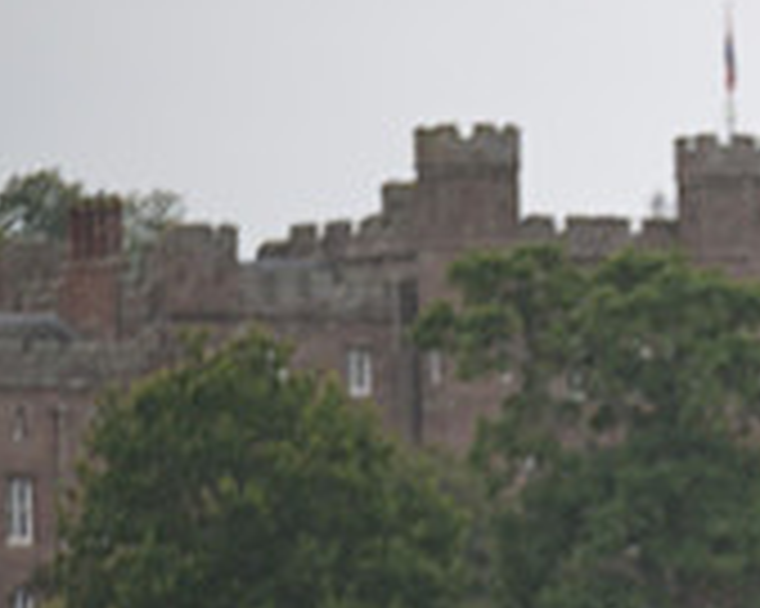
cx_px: 1291
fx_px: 14500
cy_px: 736
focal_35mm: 645
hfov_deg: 3.0
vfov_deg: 2.4
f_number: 3.2
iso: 400
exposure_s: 1/1250
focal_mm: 200
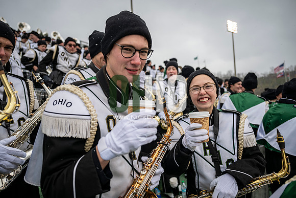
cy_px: 99
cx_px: 148
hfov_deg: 73.7
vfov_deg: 53.2
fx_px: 197
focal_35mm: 24
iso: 160
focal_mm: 24
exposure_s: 1/500
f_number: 2.8
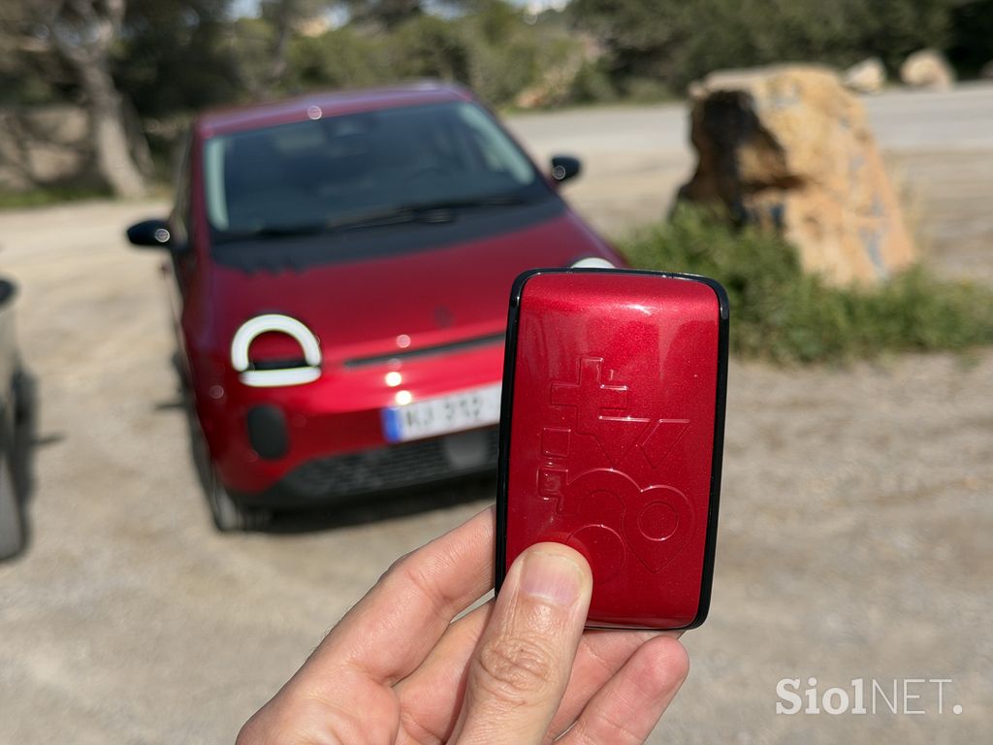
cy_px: 372
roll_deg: +11.1
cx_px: 496
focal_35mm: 48
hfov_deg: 39.7
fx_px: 1377
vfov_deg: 30.3
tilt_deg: -14.1
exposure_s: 1/4098
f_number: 1.78
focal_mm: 6.76
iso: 64
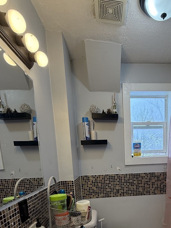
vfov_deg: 63.1
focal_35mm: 25
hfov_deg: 52.6
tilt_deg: -9.7
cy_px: 184
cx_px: 127
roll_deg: +1.5
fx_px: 165
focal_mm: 2.22
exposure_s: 1/120
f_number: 2.2
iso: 125
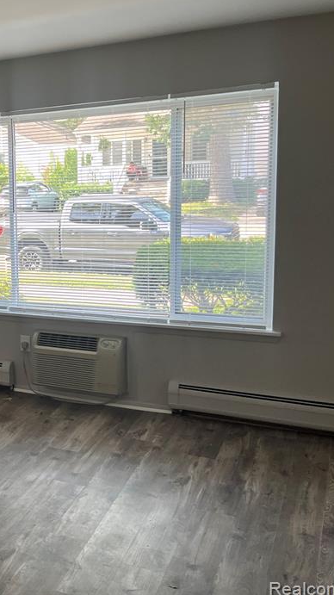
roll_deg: +3.1
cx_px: -84
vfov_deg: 48.3
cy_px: 272
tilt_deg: -9.9
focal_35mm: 42
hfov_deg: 25.0
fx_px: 662
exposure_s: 1/120
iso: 80
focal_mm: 5.1
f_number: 1.6
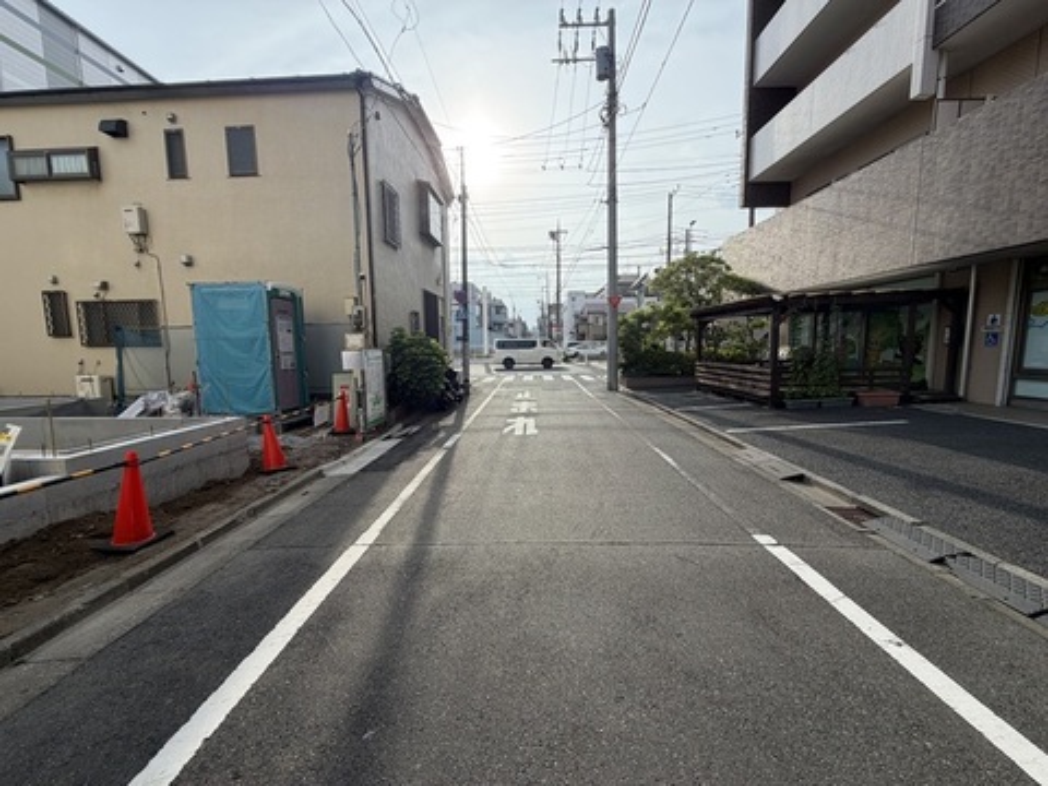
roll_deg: +1.8
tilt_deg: -6.9
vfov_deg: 85.7
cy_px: 393
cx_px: 524
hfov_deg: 102.1
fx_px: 424
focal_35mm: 14
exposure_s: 1/770
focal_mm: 2.22
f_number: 2.2
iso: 40
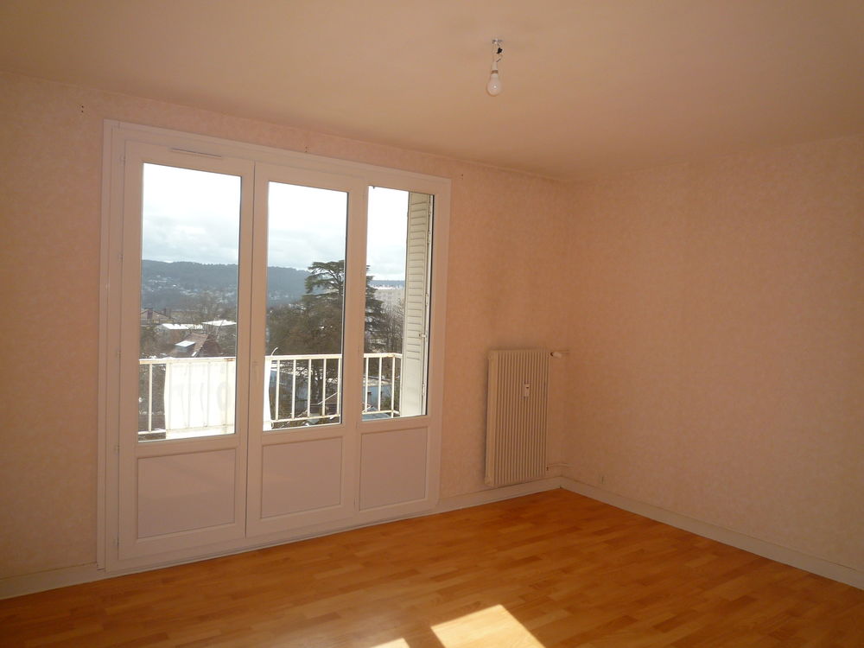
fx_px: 624
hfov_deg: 69.4
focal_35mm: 25
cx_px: 432
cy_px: 324
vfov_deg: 54.9
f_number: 2.8
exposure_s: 1/640
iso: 100
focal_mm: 4.4
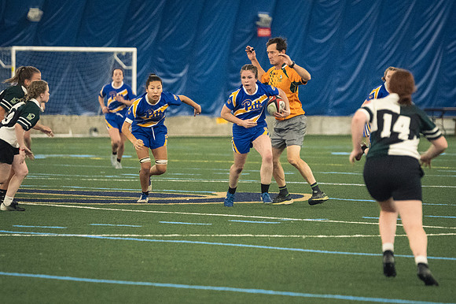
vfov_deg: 4.2
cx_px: 225
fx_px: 4142
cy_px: 157
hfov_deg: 6.3
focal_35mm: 327
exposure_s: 1/500
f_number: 2.8
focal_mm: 185
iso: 10000
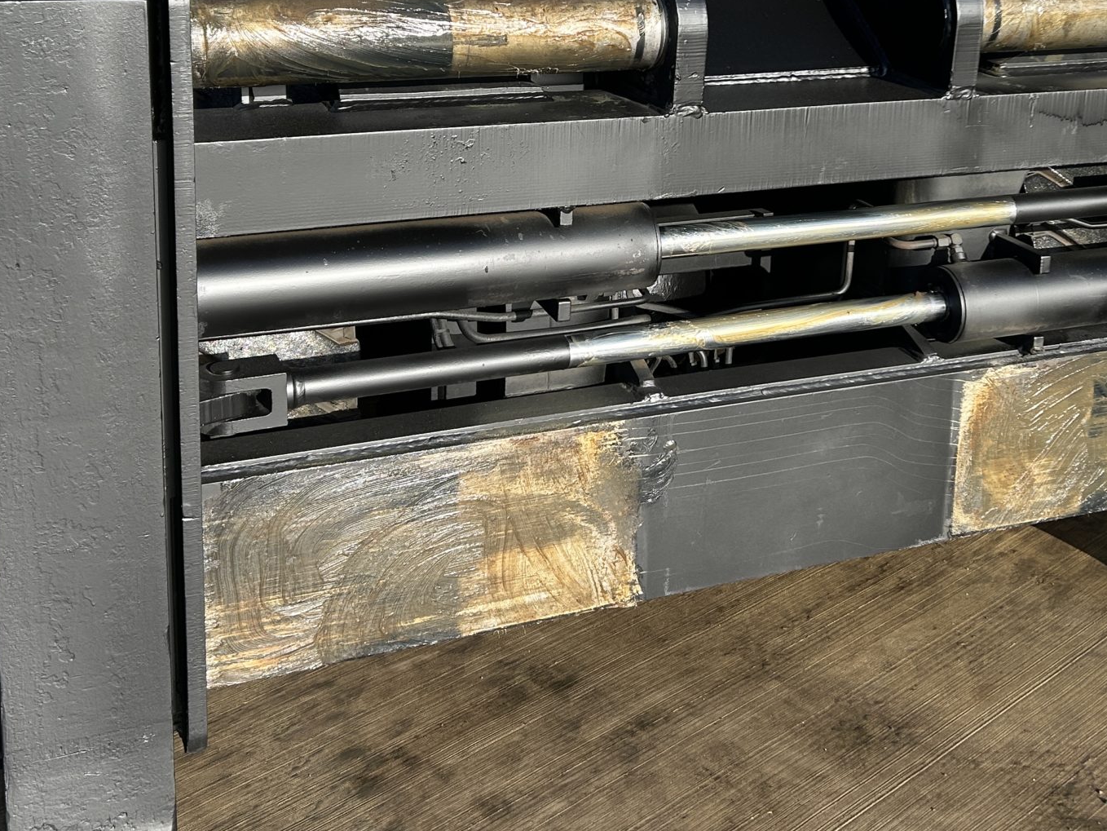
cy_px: 126
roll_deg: -1.5
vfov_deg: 28.8
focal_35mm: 49
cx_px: 696
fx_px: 1567
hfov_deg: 38.6
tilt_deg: -9.4
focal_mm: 5.7
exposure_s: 1/1597
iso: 50
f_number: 1.5
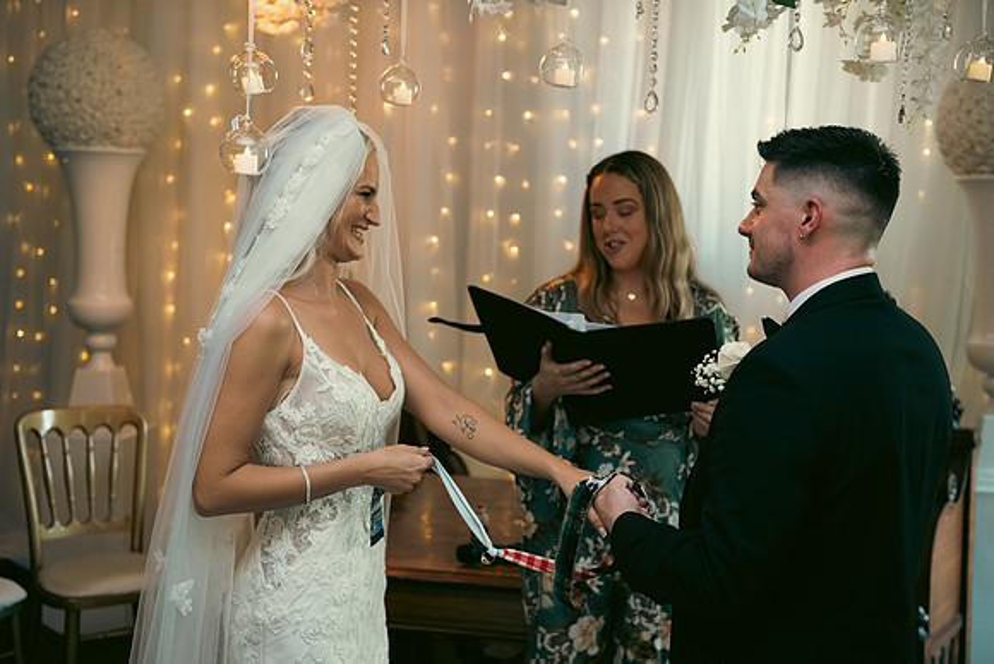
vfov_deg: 27.0
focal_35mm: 50
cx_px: 497
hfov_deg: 39.6
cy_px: 332
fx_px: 1381
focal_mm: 50
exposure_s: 1/160
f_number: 3.5
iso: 1250
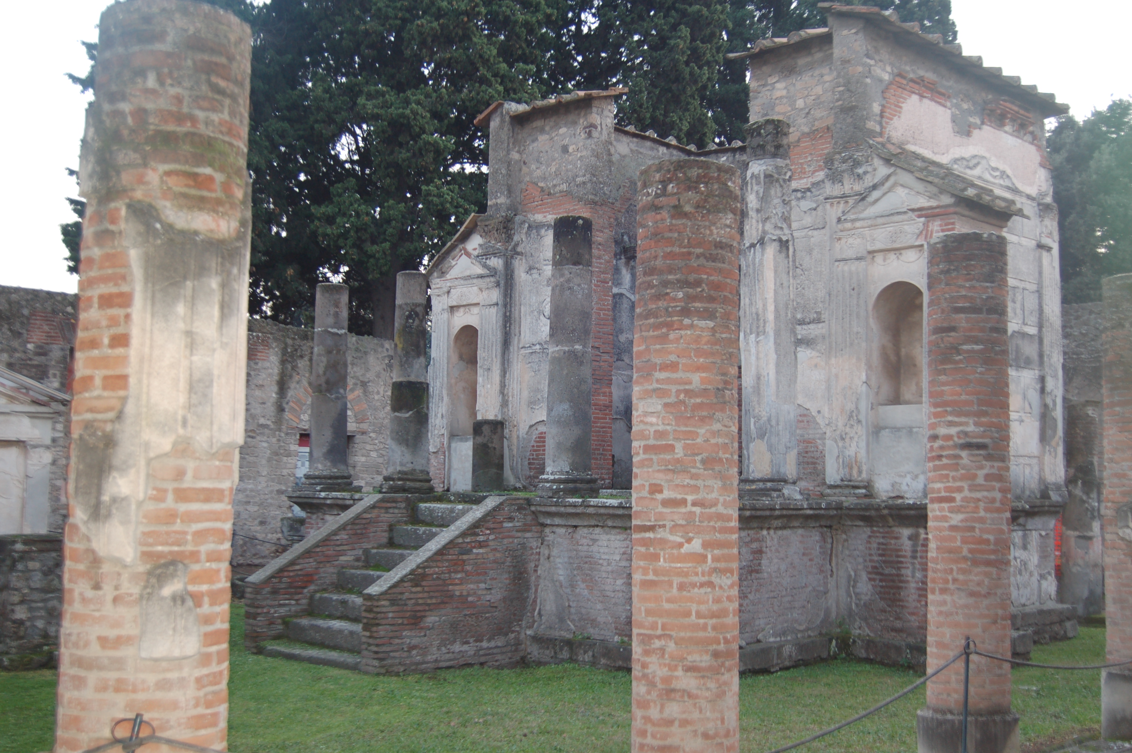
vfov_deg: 34.1
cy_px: 376
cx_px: 566
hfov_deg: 49.6
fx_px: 1225
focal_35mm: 39
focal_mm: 26
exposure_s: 1/15
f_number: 4.2
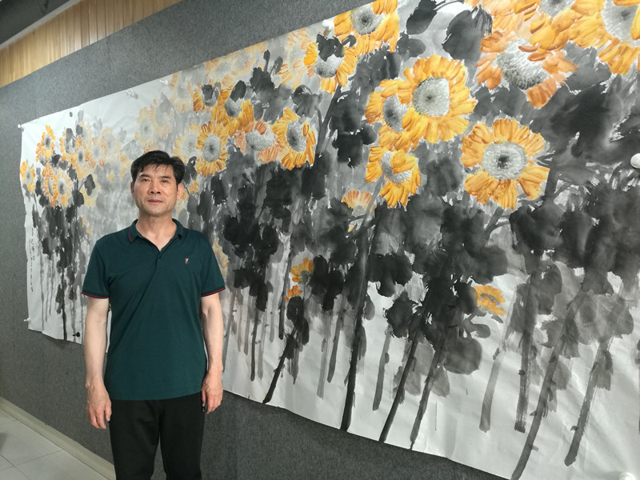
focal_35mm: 27
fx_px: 499
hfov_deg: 65.3
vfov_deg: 51.4
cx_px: 320
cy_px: 240
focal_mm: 4.04
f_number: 2
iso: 125
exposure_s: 1/30
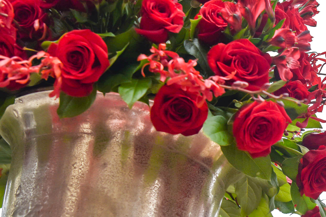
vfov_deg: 16.2
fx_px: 761
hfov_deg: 22.5
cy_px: 143
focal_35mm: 84
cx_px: 380
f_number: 3.5
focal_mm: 31
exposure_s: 1/160
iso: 160
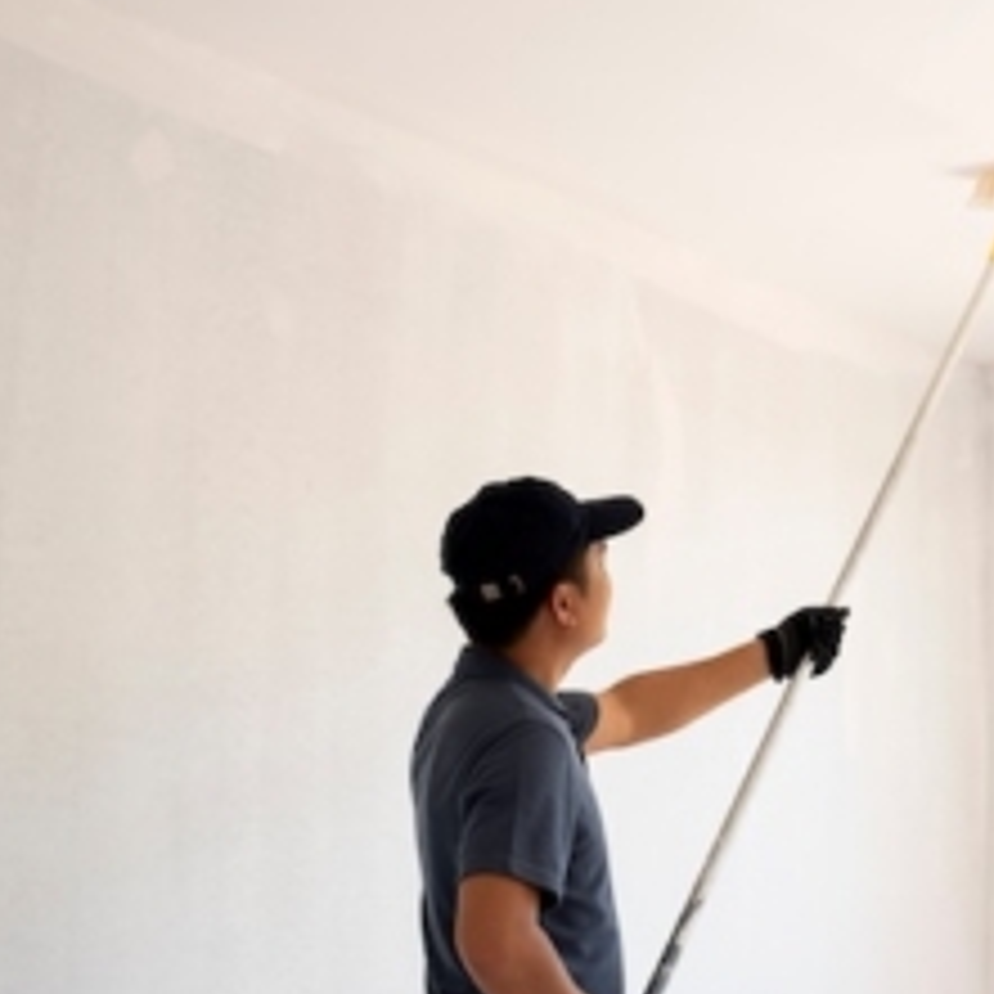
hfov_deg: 22.1
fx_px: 2502
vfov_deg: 22.4
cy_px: 582
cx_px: 855
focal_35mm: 77
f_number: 4
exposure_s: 1/125
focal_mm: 50
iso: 400
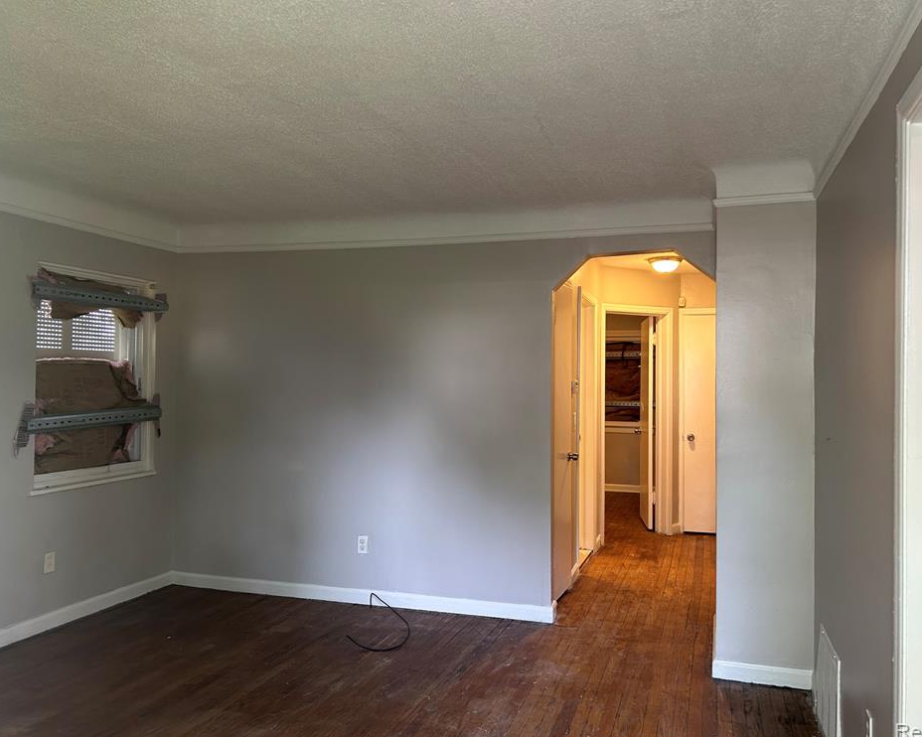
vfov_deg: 51.5
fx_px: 764
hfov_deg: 62.2
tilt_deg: +1.7
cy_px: 366
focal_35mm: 28
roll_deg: -0.7
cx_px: 487
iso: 125
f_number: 1.5
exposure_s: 1/60
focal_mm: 5.7
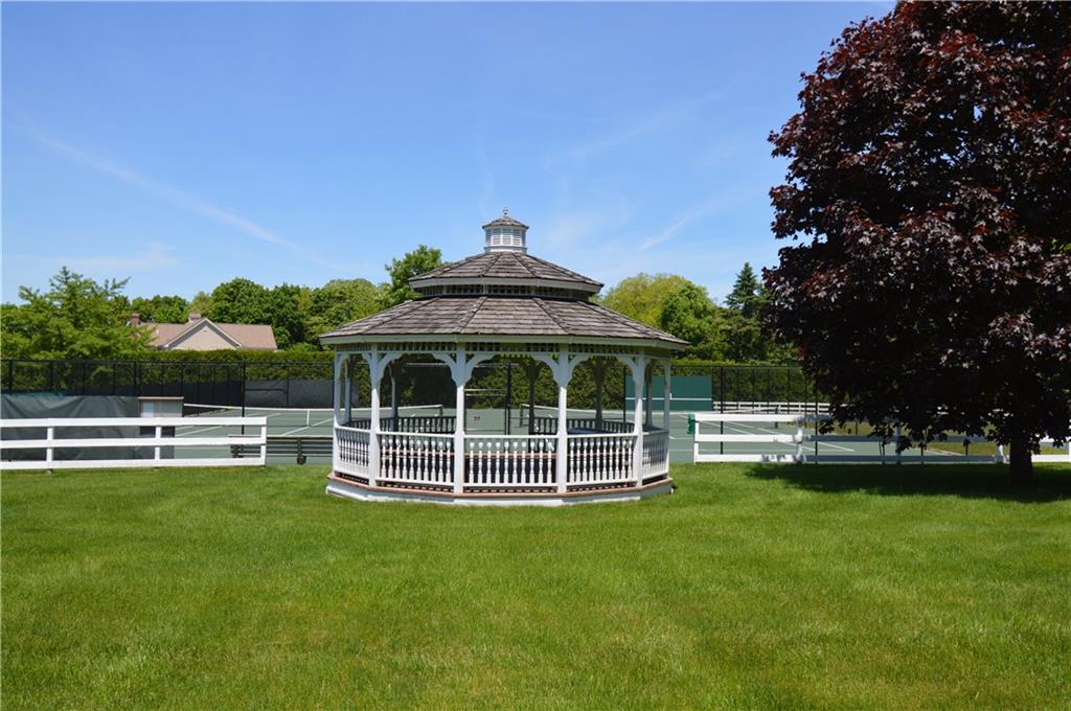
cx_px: 536
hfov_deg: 62.0
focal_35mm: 30
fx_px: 891
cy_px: 356
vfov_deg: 43.5
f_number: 8
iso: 100
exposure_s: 1/250
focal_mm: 20
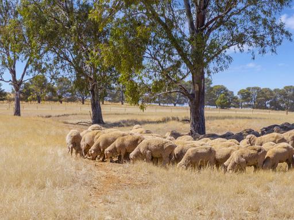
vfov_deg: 8.9
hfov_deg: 11.9
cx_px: 147
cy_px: 110
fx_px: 1410
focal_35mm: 166
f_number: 3.4
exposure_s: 1/60
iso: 110
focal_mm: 30.71
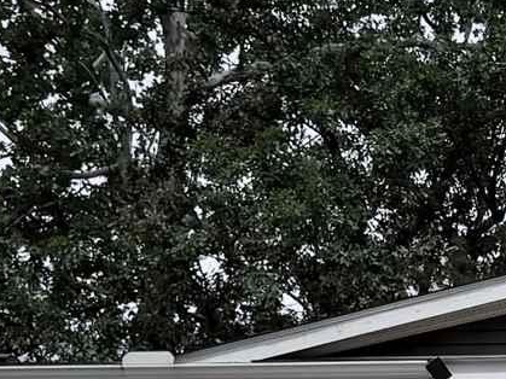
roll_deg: -2.8
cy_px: 400
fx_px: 2572
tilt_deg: +12.9
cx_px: 978
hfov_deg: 10.4
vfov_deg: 8.4
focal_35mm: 176
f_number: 1.78
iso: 80
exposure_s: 1/9091
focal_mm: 6.76
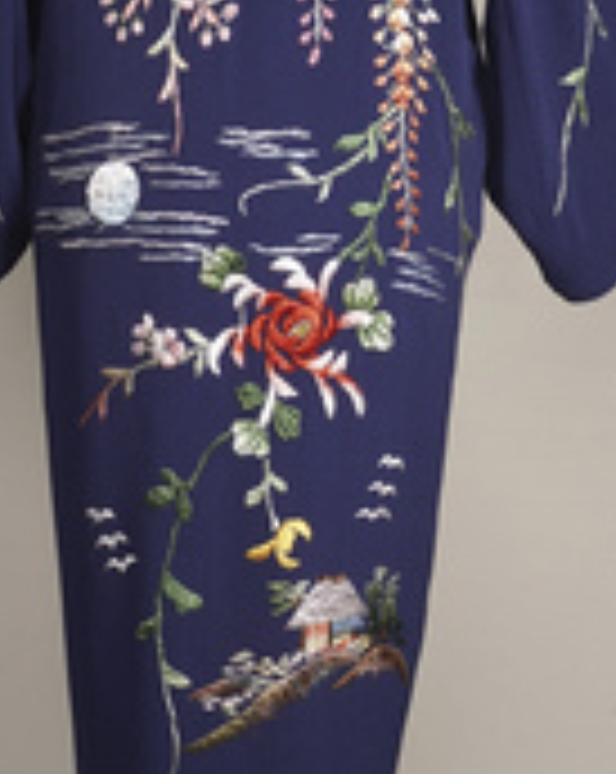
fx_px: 2331
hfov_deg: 15.1
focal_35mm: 102
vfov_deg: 18.8
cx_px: 286
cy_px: 236
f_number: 5.6
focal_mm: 32
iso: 400
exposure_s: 1/40
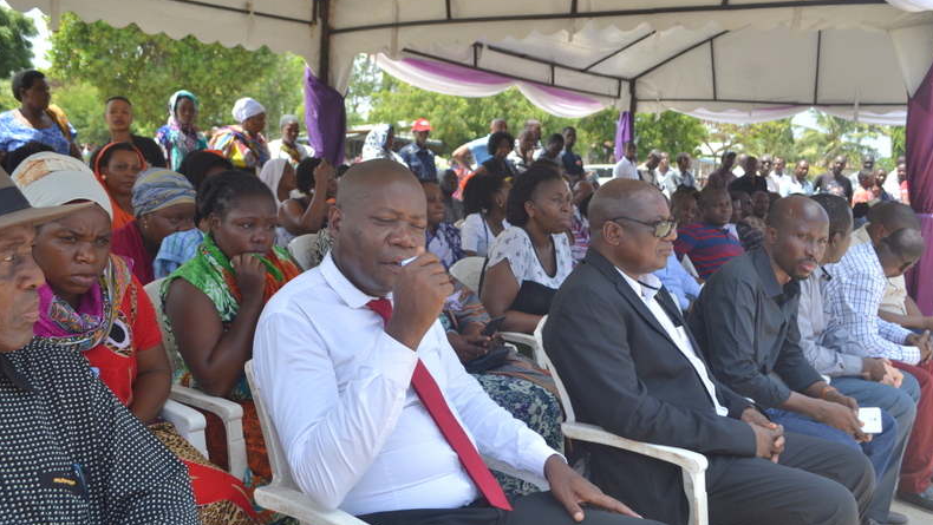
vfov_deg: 33.7
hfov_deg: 56.6
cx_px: 468
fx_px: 866
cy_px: 307
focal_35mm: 35
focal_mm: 22
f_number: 6.3
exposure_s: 1/160
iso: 100
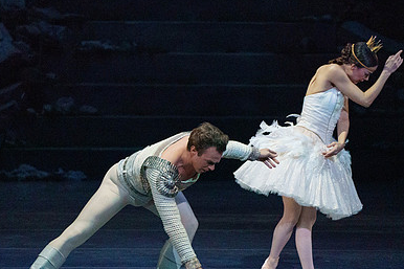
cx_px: 187
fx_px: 6438
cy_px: 138
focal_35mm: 574
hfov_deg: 3.6
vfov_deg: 2.4
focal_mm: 382
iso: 8000
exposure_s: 1/320
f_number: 5.6
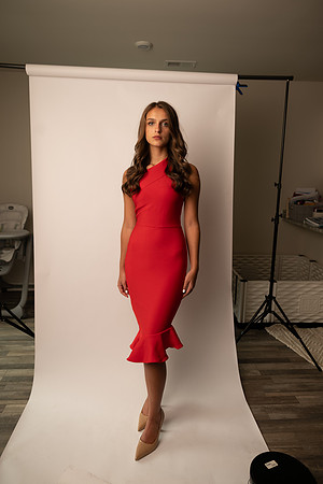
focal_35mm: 24
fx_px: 323
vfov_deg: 73.7
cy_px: 242
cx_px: 162
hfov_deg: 53.1
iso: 100
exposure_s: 1/160
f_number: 3.2
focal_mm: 24
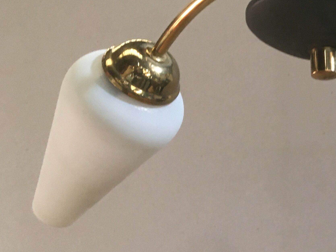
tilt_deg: +17.0
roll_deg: +4.4
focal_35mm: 70
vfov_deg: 21.0
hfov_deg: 25.4
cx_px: 386
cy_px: 150
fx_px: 680
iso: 160
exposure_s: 1/33
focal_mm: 4.15
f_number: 2.2
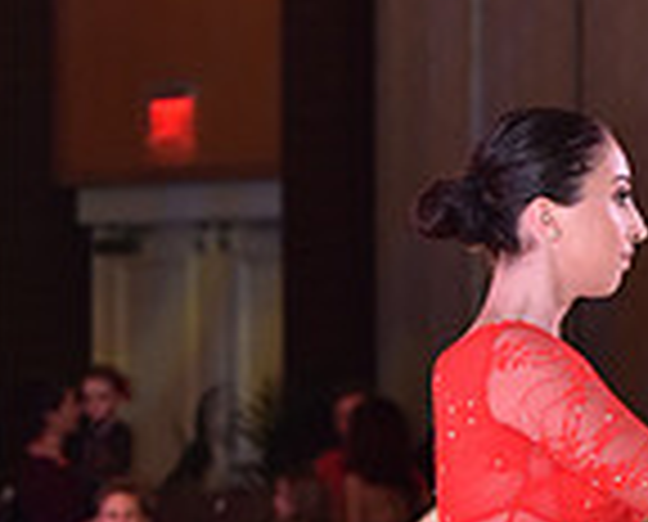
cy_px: 792
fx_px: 6884
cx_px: 857
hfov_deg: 5.4
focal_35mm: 358
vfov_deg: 4.3
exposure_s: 1/250
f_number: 5
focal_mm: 95
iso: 2000
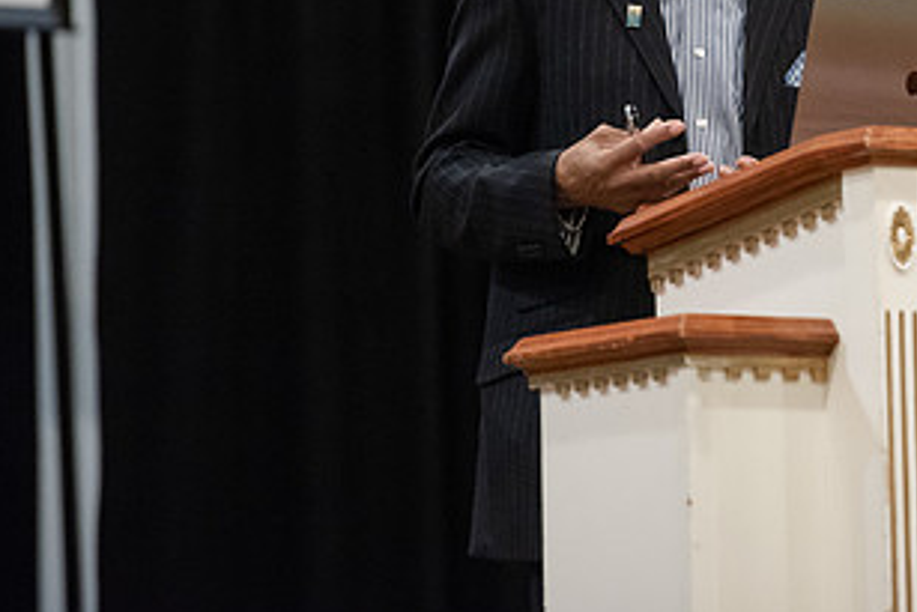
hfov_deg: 5.4
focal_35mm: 378
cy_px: 85
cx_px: 827
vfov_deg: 3.6
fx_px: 9633
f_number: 2.8
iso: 8000
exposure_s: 1/200
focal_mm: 200
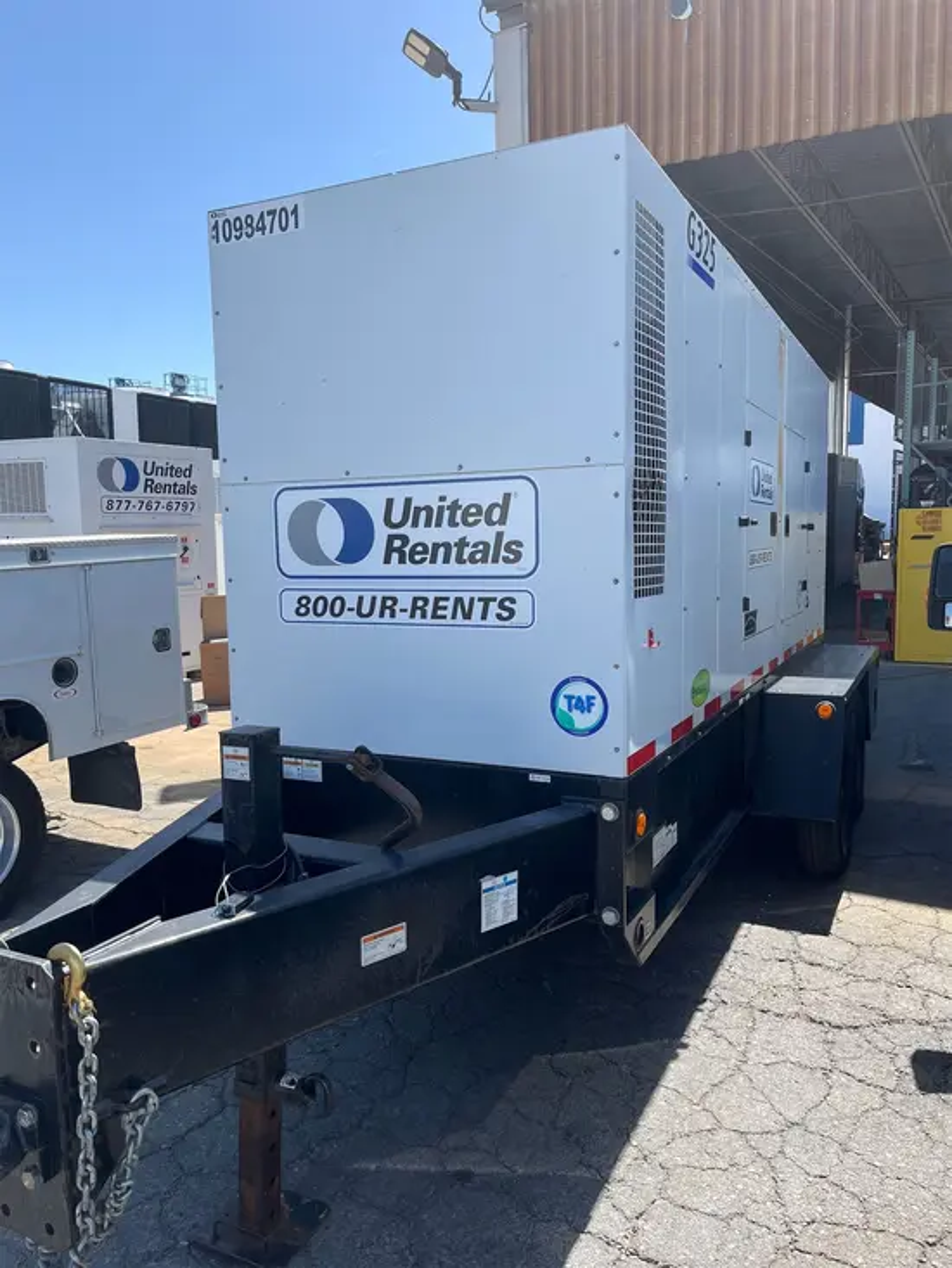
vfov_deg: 67.3
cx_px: 476
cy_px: 634
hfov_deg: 53.1
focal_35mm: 26
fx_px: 953
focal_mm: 5.1
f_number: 1.6
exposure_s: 1/2268
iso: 50
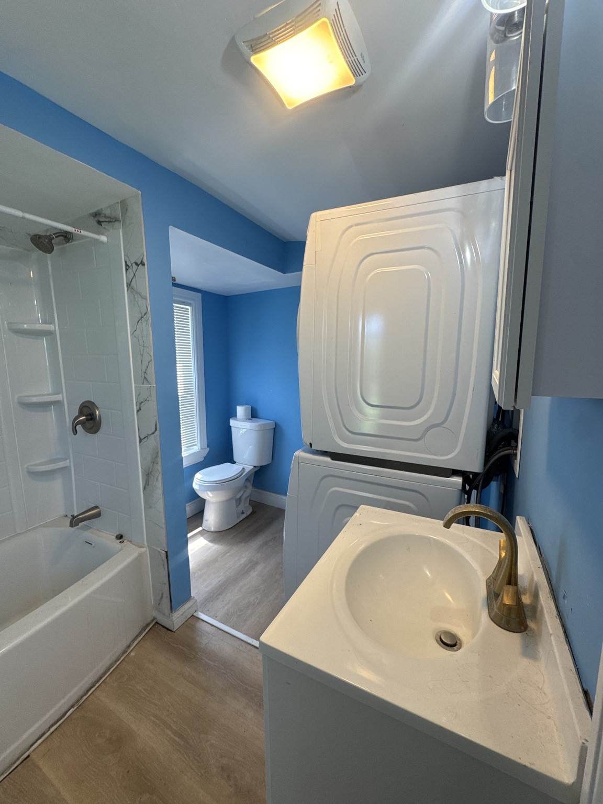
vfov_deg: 102.1
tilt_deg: -7.6
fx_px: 325
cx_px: 302
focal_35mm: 14
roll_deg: +1.0
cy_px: 402
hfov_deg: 85.7
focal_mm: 2.22
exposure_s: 1/120
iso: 100
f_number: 2.2
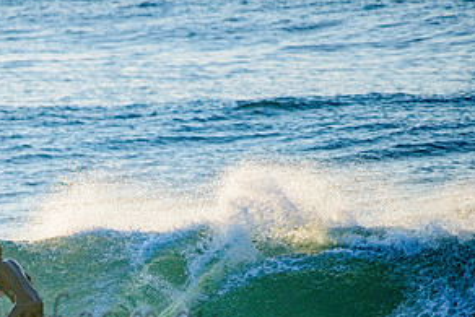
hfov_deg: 2.1
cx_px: 46
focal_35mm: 994
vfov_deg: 1.4
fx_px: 13121
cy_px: 305
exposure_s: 1/2000
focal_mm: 500
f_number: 5.6
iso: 500
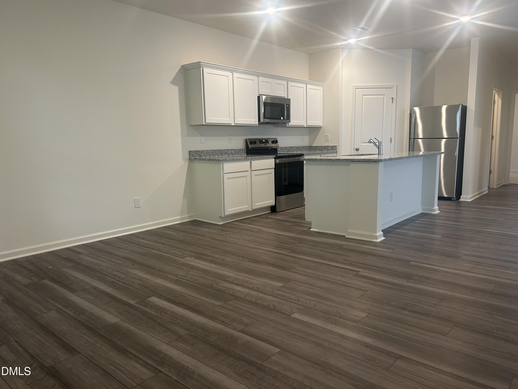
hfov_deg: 67.3
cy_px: 194
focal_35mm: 26
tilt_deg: -10.0
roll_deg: +1.5
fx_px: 389
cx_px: 259
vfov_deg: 53.1
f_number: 1.5
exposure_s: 1/60
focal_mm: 5.7
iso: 100
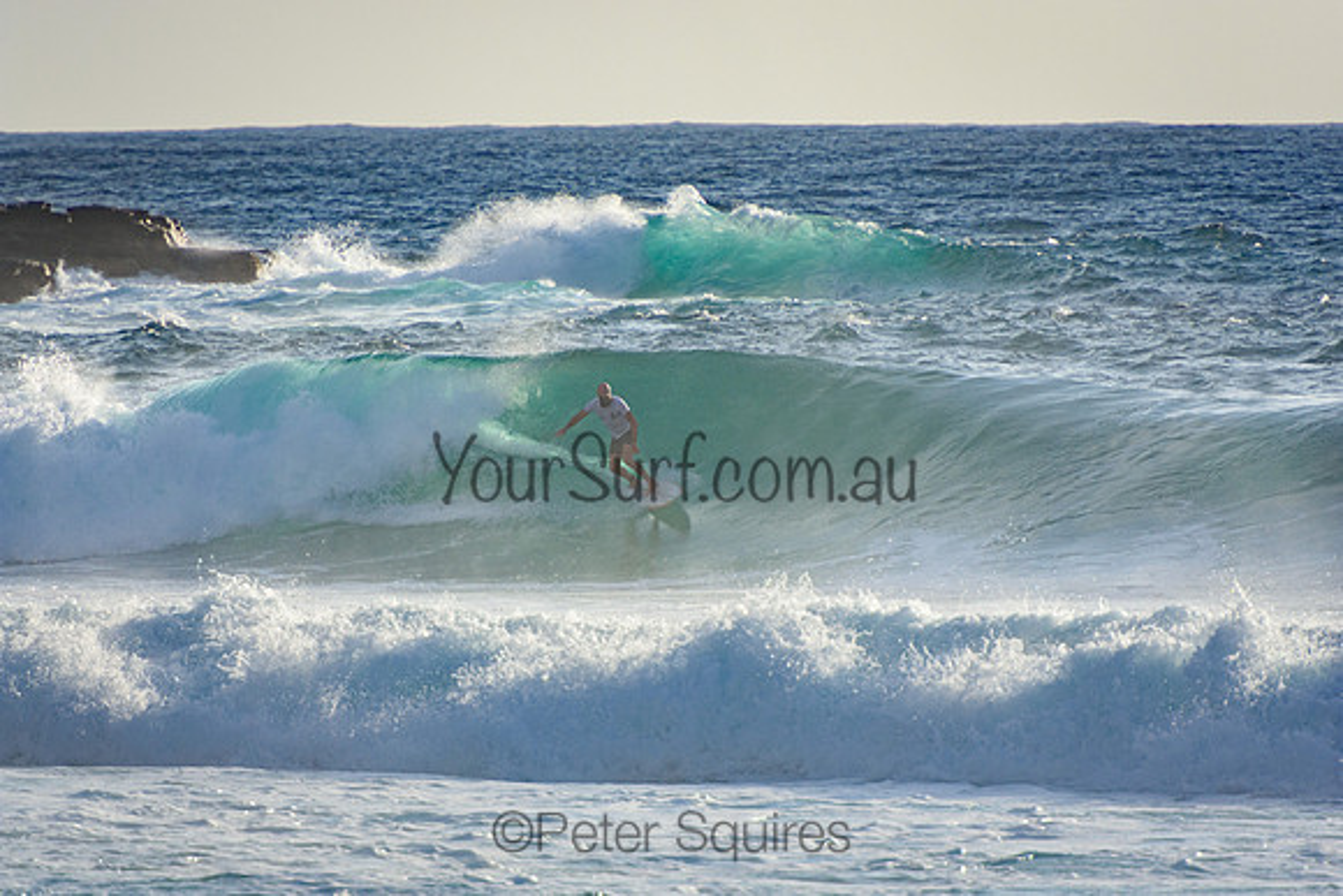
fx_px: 21828
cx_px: 672
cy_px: 448
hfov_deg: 3.5
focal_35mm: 585
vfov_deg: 2.4
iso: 320
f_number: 5.6
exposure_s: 1/2000
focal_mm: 390
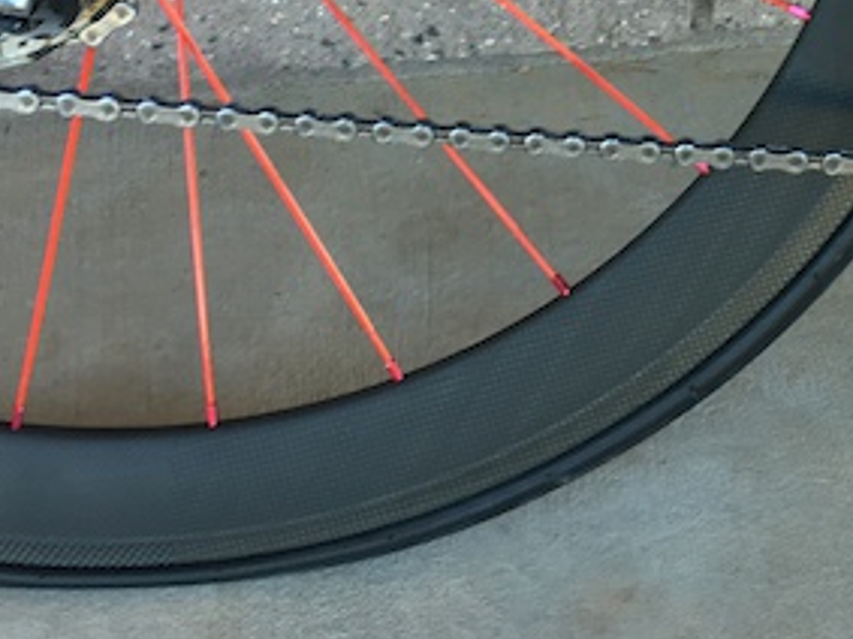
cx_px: 799
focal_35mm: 82
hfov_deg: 23.1
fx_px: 2020
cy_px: -205
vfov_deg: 16.9
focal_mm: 4.15
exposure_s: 1/40
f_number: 2.2
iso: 25
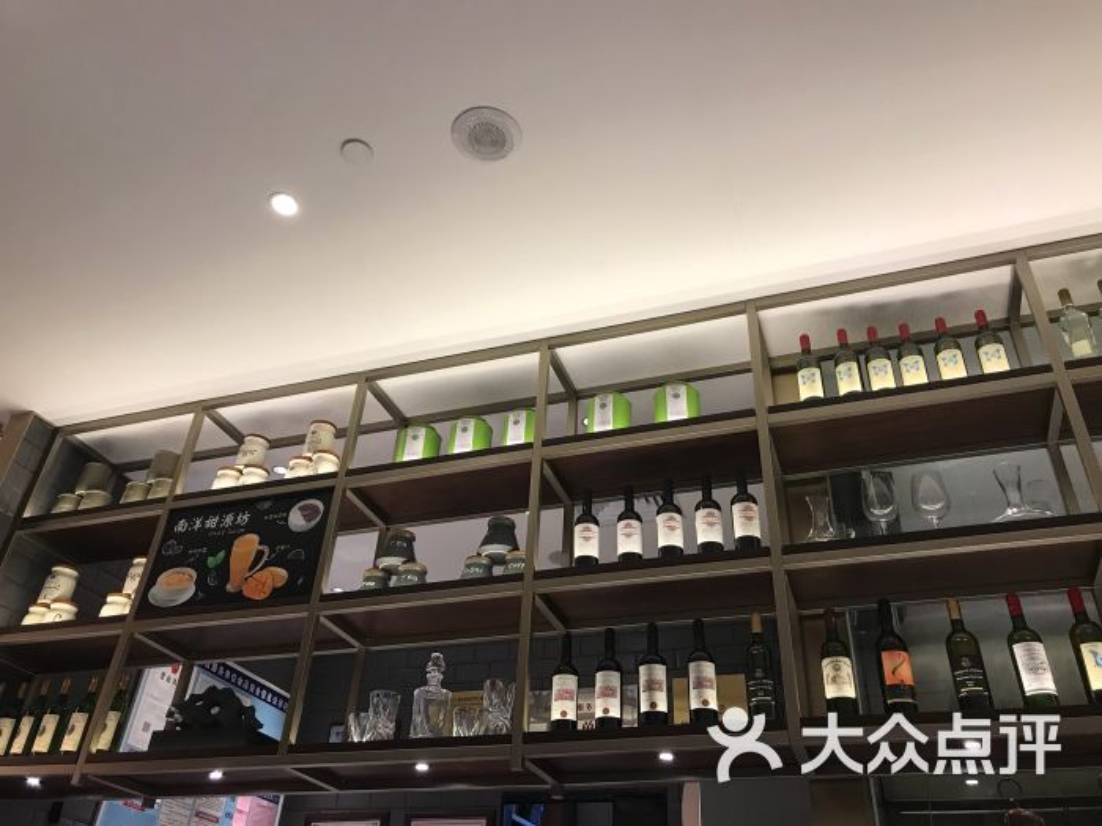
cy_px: 413
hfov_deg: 63.4
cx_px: 551
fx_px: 891
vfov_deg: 49.7
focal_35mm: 28
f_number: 1.8
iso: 32
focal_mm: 3.99
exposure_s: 1/25
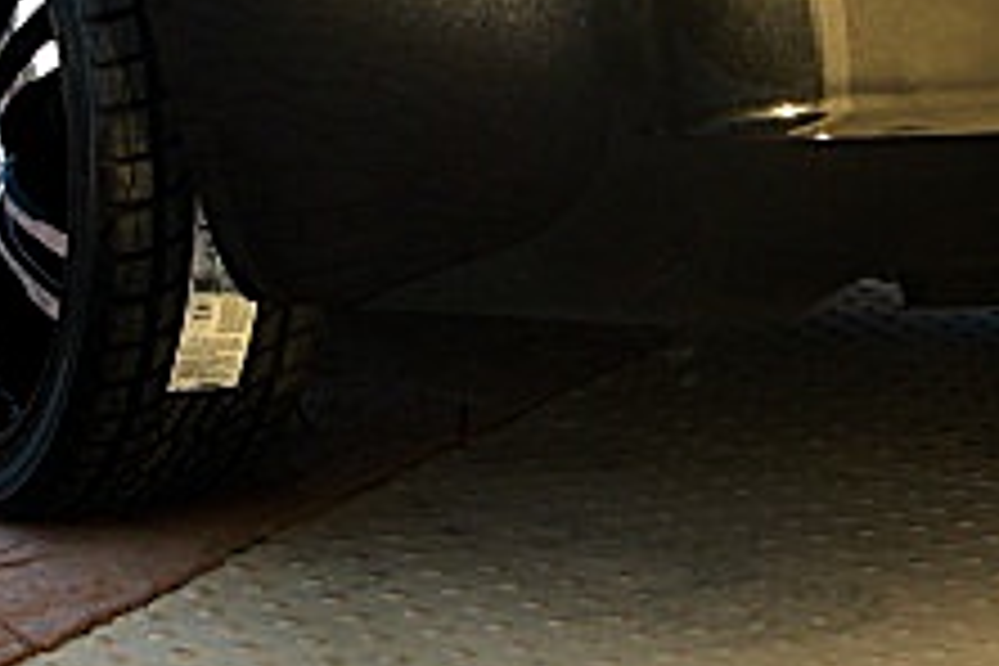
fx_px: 2997
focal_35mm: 108
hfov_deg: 18.9
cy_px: 99
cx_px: 621
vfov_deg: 12.6
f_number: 2.8
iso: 50
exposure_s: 1/100
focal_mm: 6.3
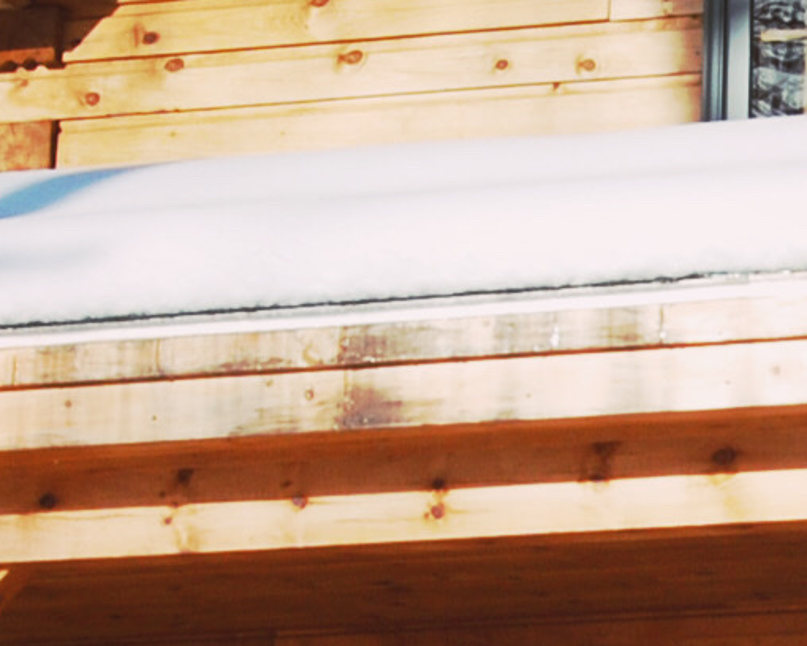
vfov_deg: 5.6
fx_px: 6640
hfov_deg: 6.9
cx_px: 1166
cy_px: 526
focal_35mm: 278
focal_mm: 26
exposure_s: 1/250
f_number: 8
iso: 100
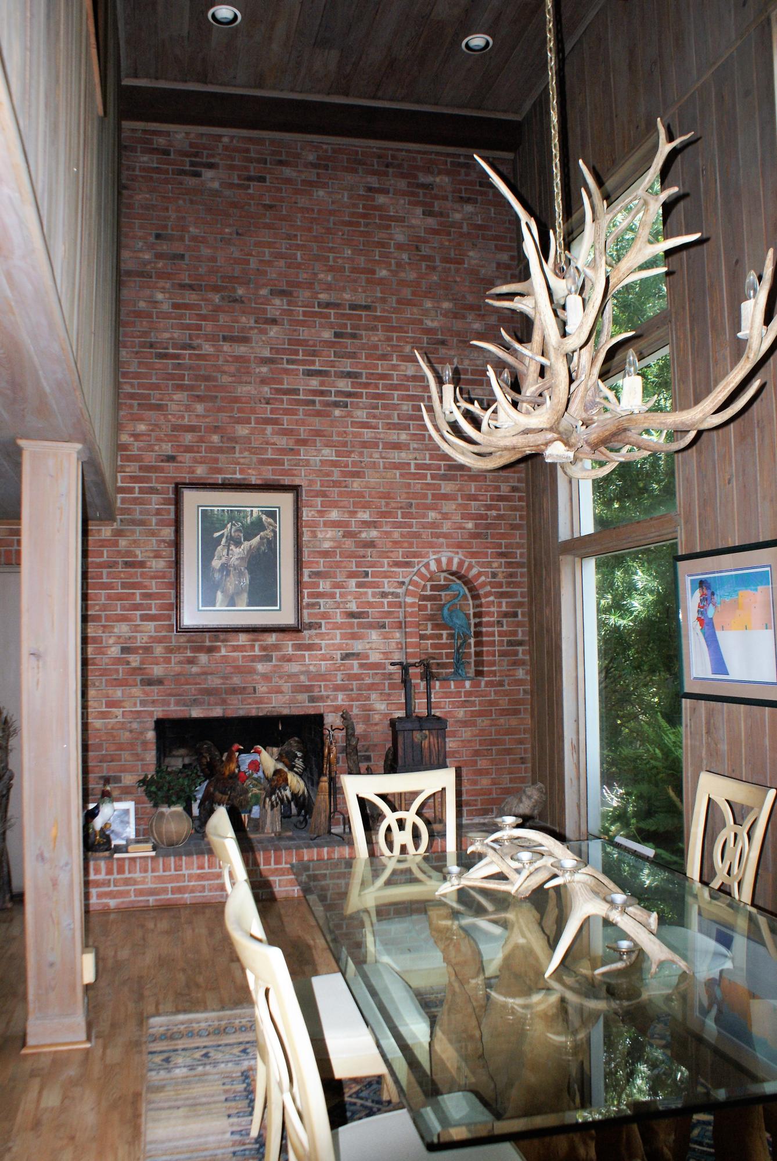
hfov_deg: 48.0
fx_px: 872
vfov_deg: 67.3
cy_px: 580
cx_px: 388
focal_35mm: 27
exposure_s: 1/60
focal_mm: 18
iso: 400
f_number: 5.6
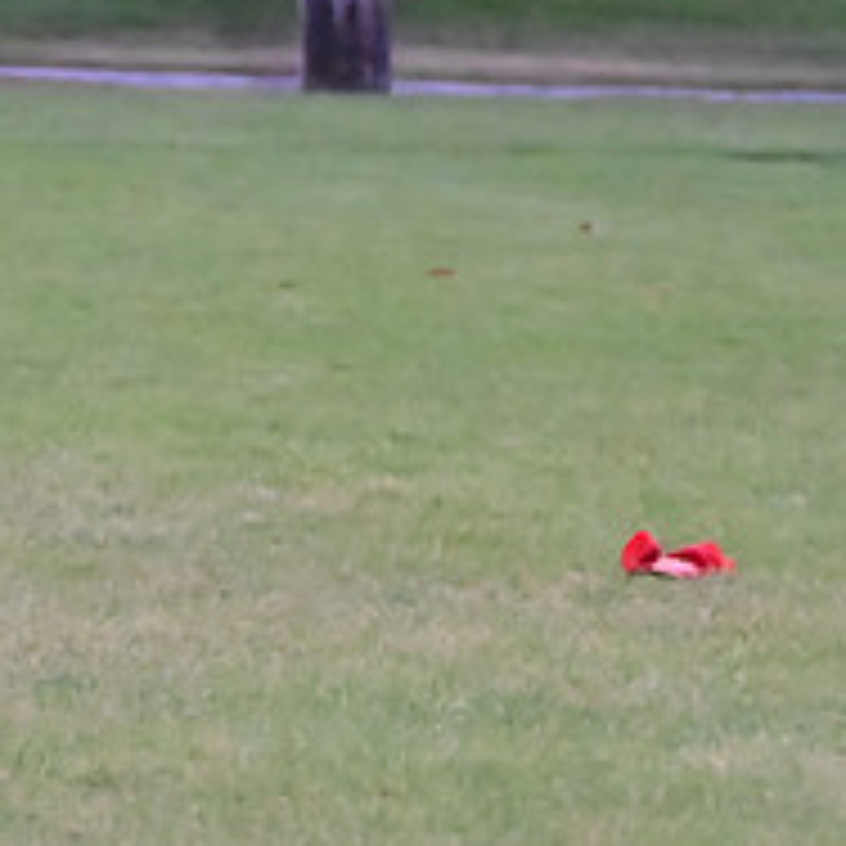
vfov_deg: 3.7
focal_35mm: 473
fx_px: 13079
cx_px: -396
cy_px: 335
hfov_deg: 3.7
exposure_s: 1/500
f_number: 4
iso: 6400
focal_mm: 120
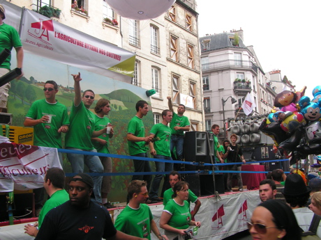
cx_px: 160
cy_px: 120
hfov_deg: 49.0
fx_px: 352
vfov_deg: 37.7
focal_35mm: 38
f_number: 5.6
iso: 50
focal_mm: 6.3
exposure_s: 1/60
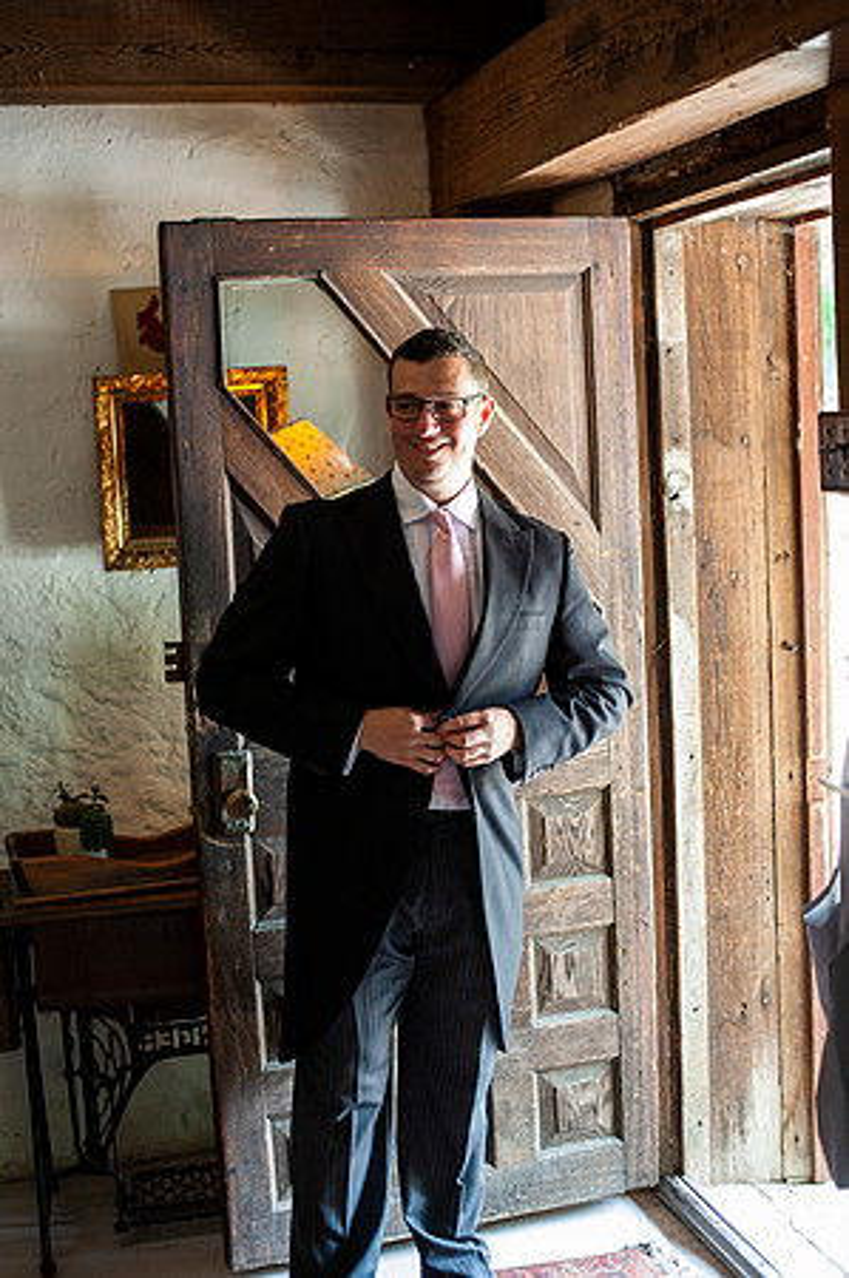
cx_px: 424
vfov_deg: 39.6
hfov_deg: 26.9
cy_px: 639
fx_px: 1773
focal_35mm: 50
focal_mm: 50
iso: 1000
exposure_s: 1/60
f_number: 2.8
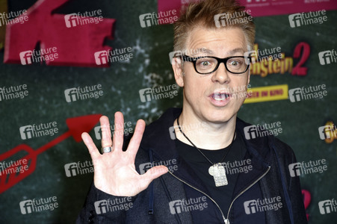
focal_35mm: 120
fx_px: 1122
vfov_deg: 11.4
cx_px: 168
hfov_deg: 17.1
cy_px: 112
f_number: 6.3
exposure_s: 1/160
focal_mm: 80
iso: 640
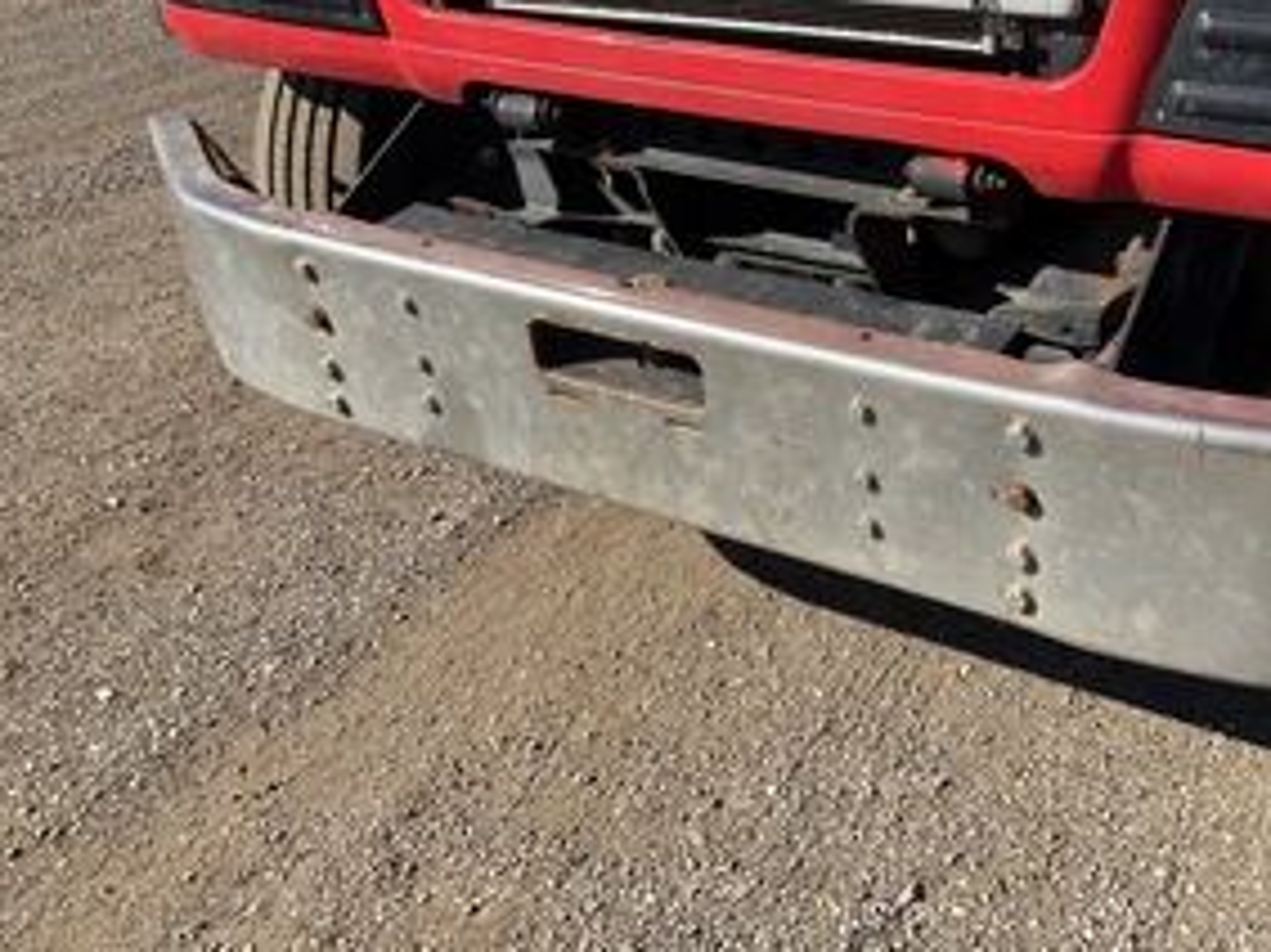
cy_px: 296
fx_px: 1505
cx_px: 849
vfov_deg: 34.7
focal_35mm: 41
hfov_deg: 45.1
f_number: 1.8
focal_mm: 3
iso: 25
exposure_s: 1/1195
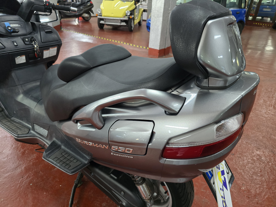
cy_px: 104
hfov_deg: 73.9
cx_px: 138
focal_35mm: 23
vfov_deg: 58.9
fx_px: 183
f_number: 1.7
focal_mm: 6.3
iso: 1000
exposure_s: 1/100
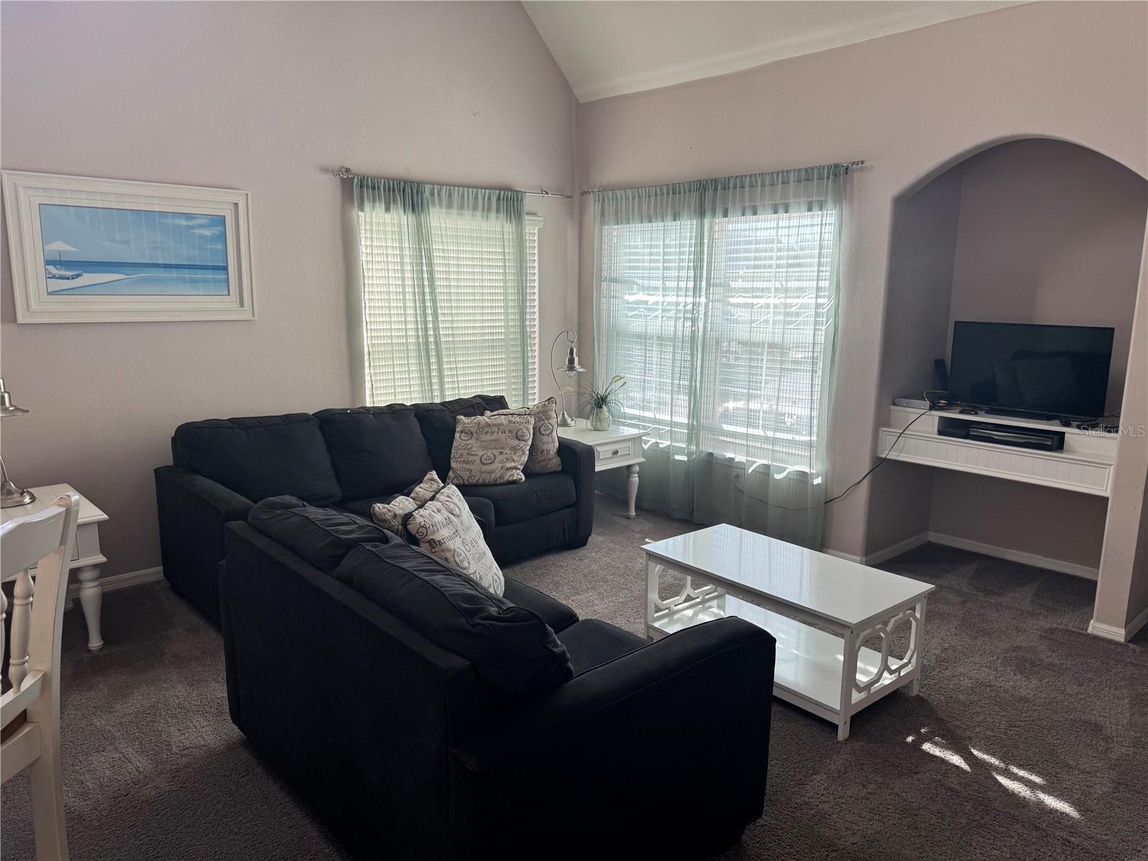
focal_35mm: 24
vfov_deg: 56.8
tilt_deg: -10.7
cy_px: 430
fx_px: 796
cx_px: 574
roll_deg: -0.7
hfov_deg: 71.6
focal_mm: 6.76
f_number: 1.78
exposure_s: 1/181
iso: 64
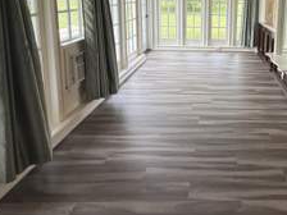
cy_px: 33
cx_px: 228
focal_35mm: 30
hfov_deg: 55.8
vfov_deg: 43.8
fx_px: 249
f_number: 2.2
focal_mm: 2.22
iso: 50
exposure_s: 1/116
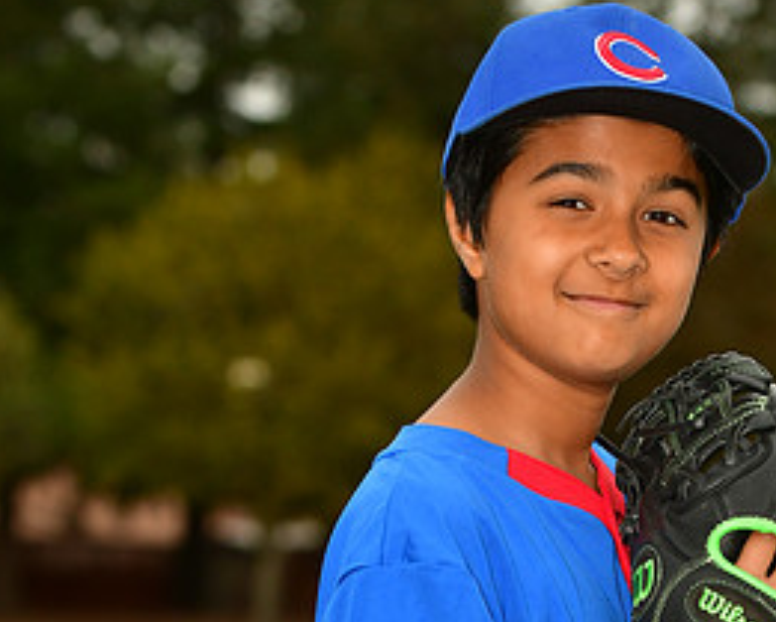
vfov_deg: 5.2
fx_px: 6825
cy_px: 679
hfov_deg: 6.5
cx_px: 557
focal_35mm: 297
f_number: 5
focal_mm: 95
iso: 400
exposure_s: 1/1000
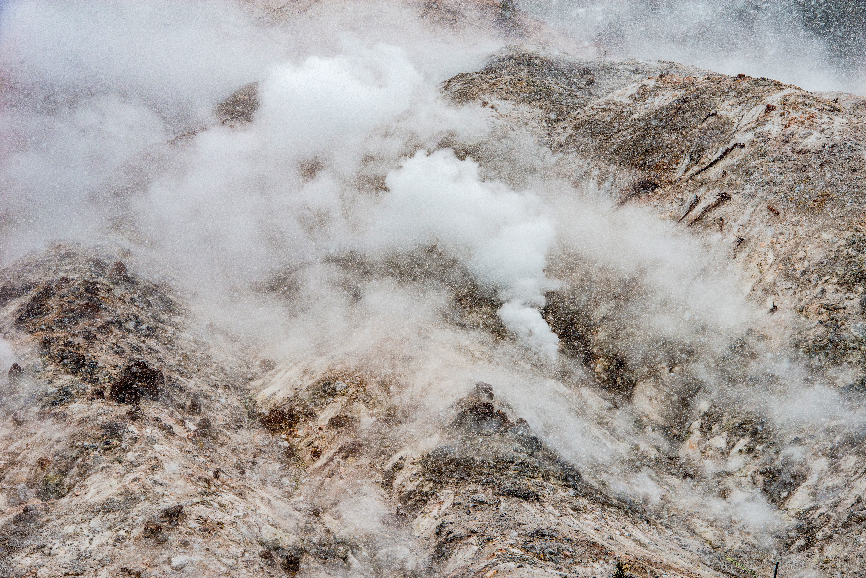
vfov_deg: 10.2
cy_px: 289
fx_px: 3248
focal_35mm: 135
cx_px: 433
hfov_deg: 15.2
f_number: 11
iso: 400
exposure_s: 1/250
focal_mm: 135
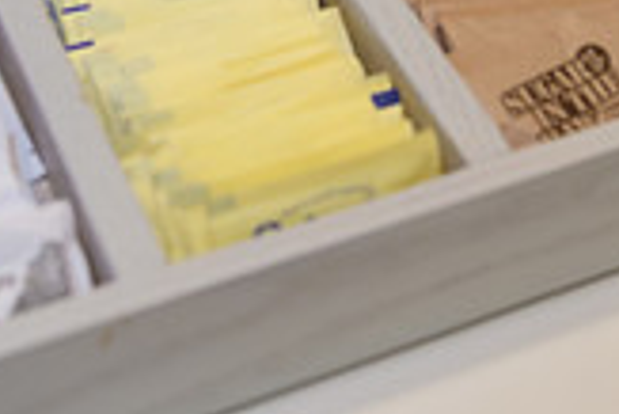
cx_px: 437
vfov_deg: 11.4
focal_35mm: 114
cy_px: -245
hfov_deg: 17.9
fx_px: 1962
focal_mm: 32
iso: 400
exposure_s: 1/125
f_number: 3.2
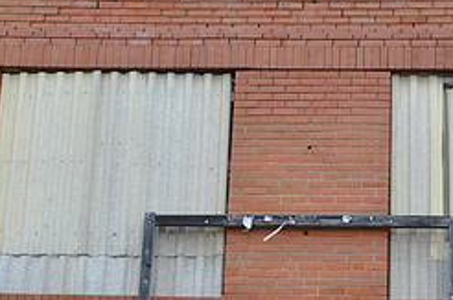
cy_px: 330
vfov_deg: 13.5
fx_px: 1243
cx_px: 311
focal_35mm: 99
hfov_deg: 20.6
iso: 200
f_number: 10
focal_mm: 28
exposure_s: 1/100
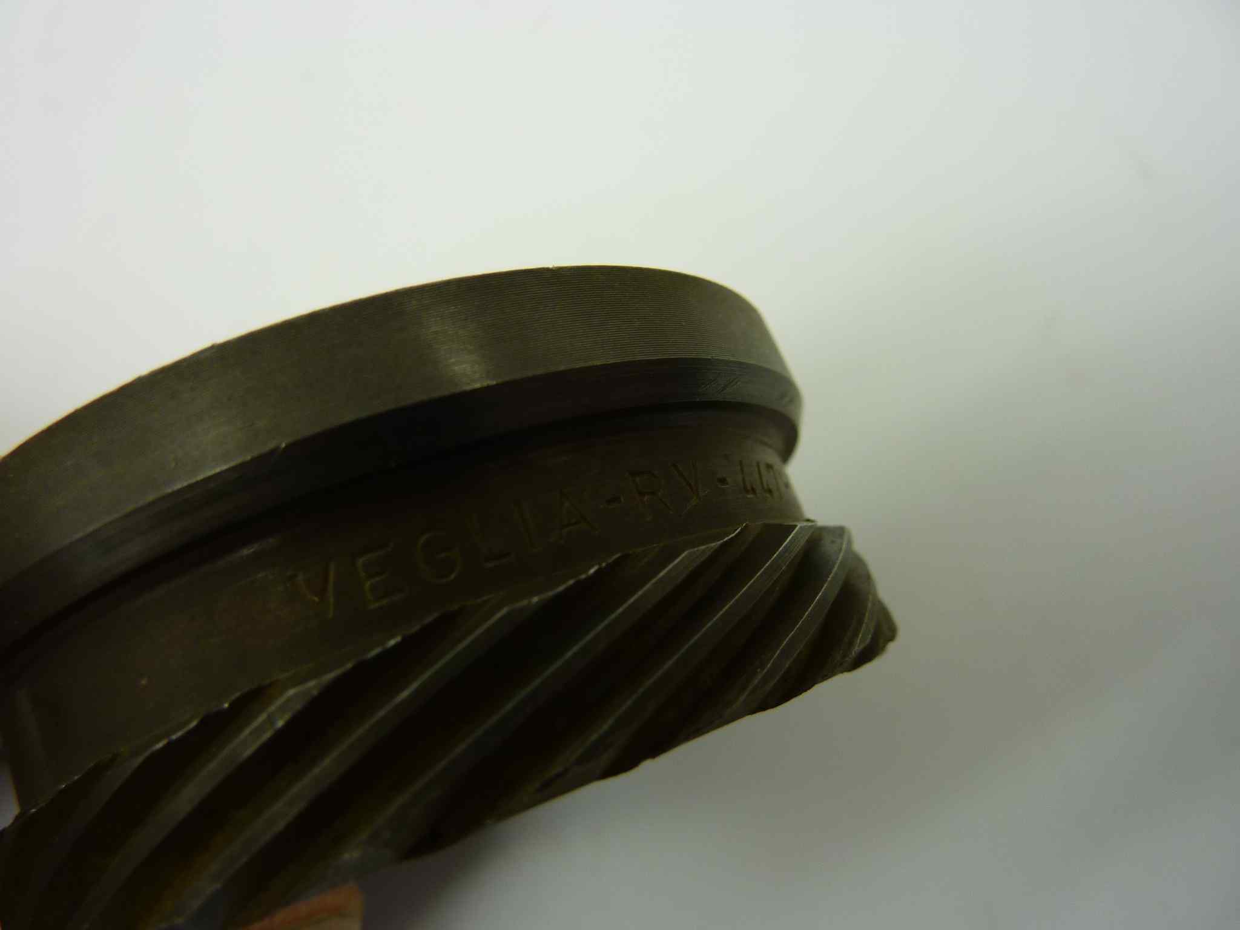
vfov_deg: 54.9
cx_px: 620
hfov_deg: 69.4
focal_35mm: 25
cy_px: 465
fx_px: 896
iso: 100
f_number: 3.3
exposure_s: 1/30
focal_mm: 4.1
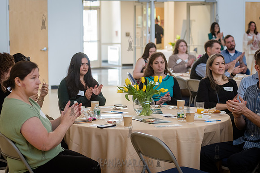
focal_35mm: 82
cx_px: 130
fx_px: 595
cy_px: 86
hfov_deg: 24.6
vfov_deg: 16.6
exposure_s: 1/200
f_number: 3.5
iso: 2500
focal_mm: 80
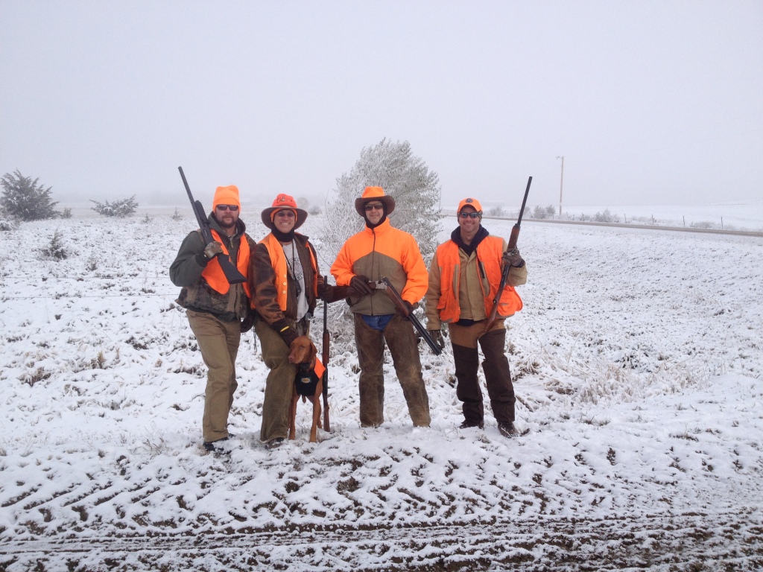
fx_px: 771
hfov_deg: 52.6
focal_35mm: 35
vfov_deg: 40.7
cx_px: 382
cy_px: 286
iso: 50
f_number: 2.4
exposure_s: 1/2208
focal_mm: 4.28
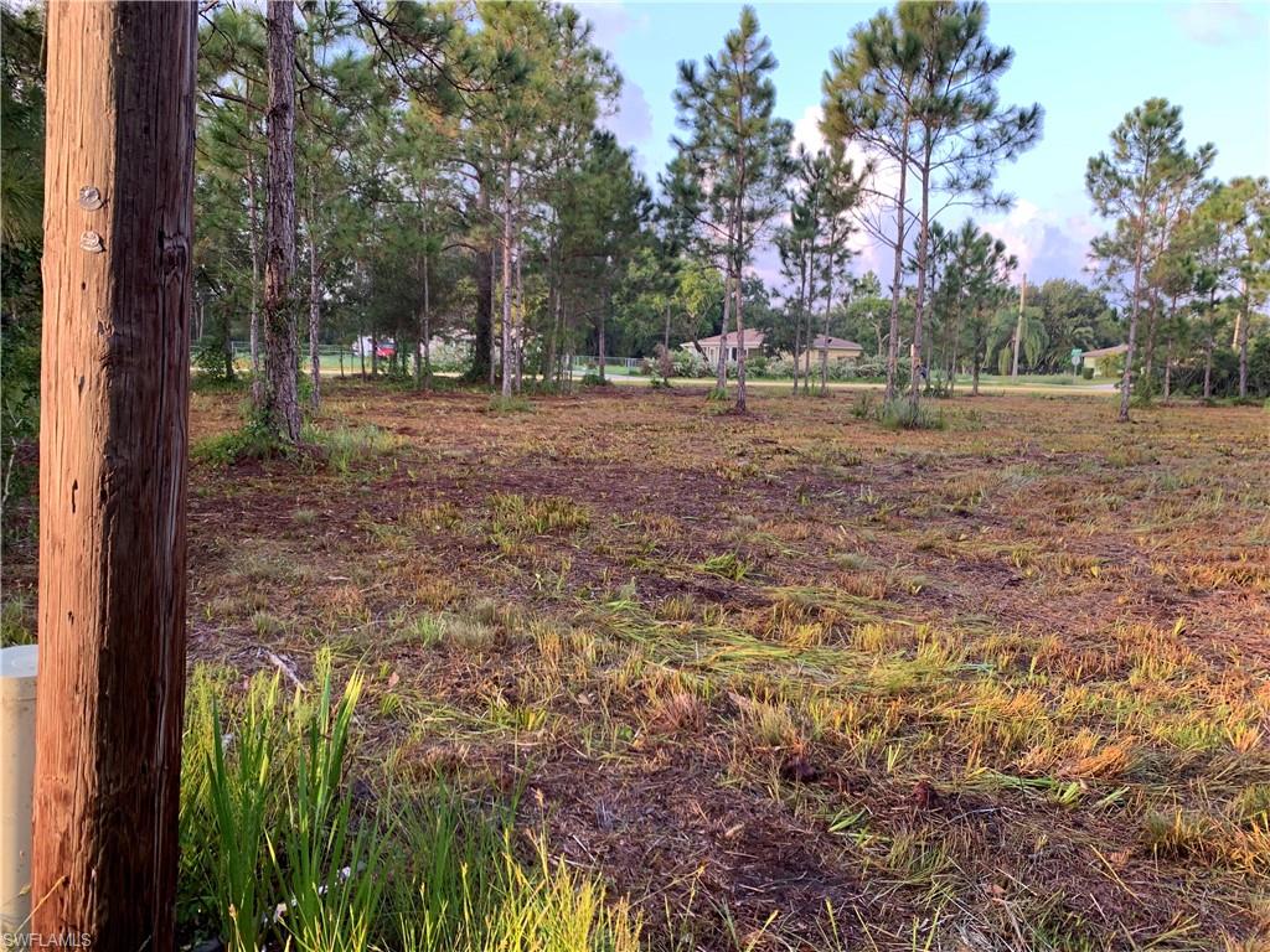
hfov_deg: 67.3
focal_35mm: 26
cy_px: 476
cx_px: 635
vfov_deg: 53.1
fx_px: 954
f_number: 1.8
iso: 40
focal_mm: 4.25
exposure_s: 1/122
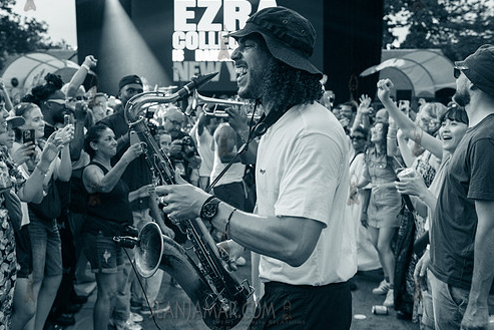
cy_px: 139
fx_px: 590
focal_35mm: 43
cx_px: 223
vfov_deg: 31.2
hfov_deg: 45.4
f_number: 3.5
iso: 4000
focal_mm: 36
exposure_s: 1/250
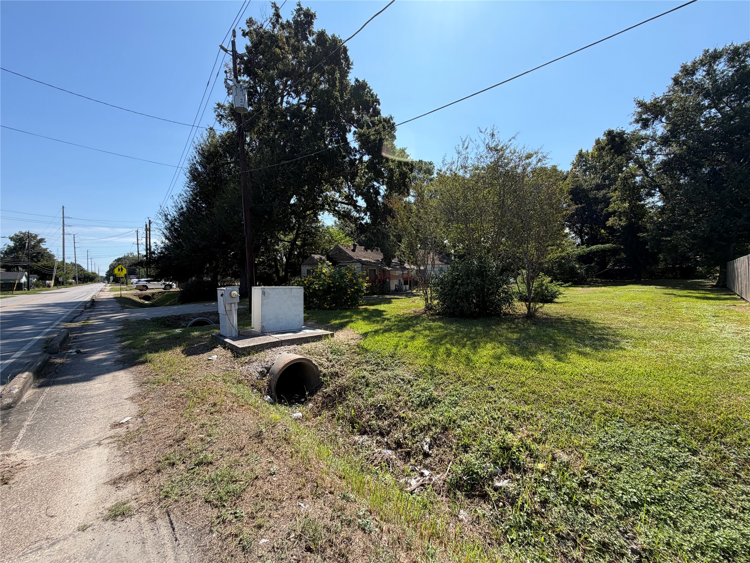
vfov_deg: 85.7
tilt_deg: -2.2
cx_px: 375
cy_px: 282
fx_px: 303
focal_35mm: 14
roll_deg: +1.4
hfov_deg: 102.1
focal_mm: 2.22
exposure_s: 1/770
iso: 32
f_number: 2.2
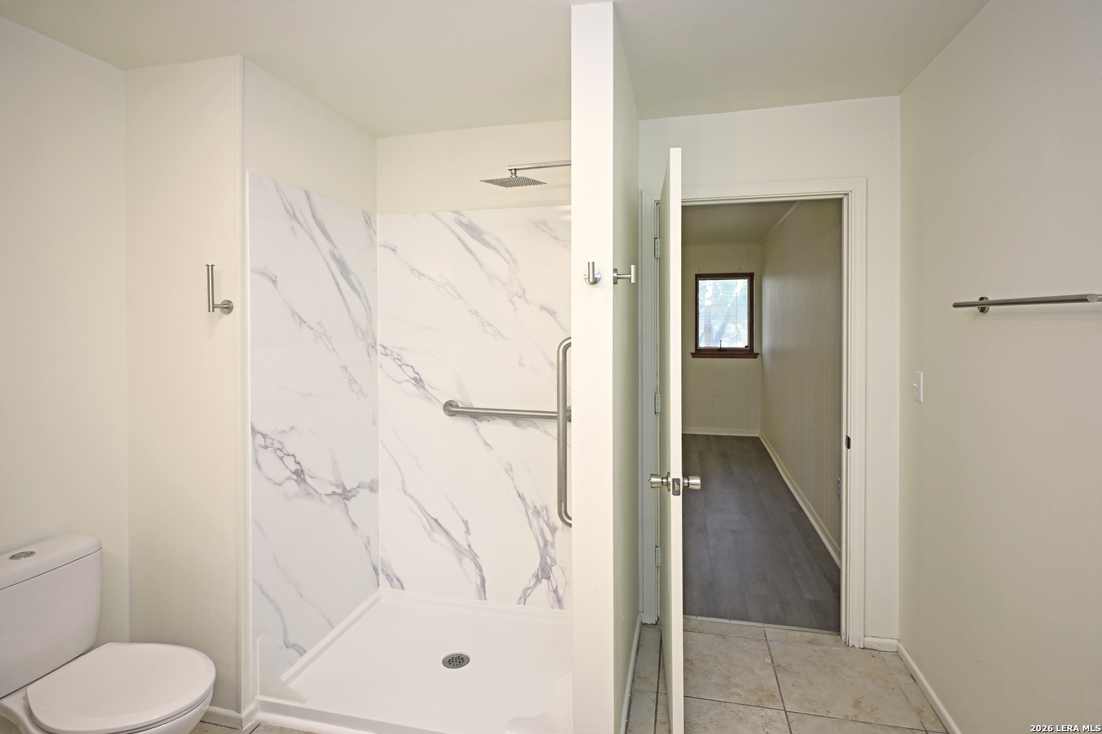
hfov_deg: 90.0
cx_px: 551
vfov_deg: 67.4
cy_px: 367
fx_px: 551
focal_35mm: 18
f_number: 3.5
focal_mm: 12
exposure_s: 1/20
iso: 90
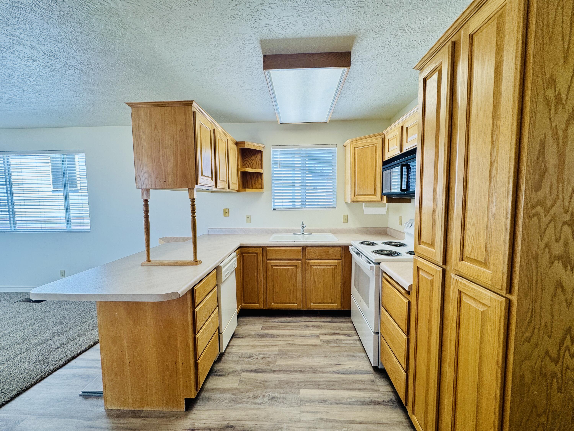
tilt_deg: -5.0
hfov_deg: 102.1
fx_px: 232
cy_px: 216
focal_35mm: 14
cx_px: 287
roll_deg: +0.5
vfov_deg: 85.7
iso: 100
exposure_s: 1/120
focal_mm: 2.22
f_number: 2.2
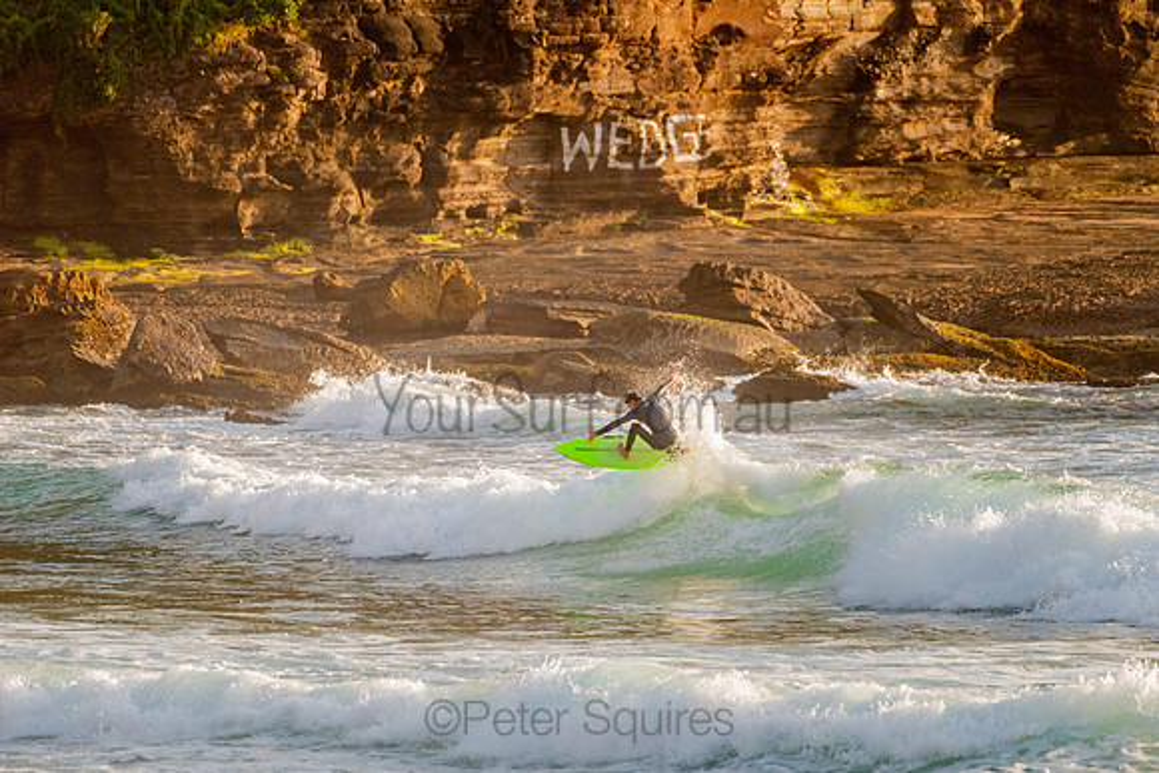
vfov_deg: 2.2
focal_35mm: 613
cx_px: 707
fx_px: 19736
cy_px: 471
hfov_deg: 3.4
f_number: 5.6
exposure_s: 1/2000
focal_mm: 500
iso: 720
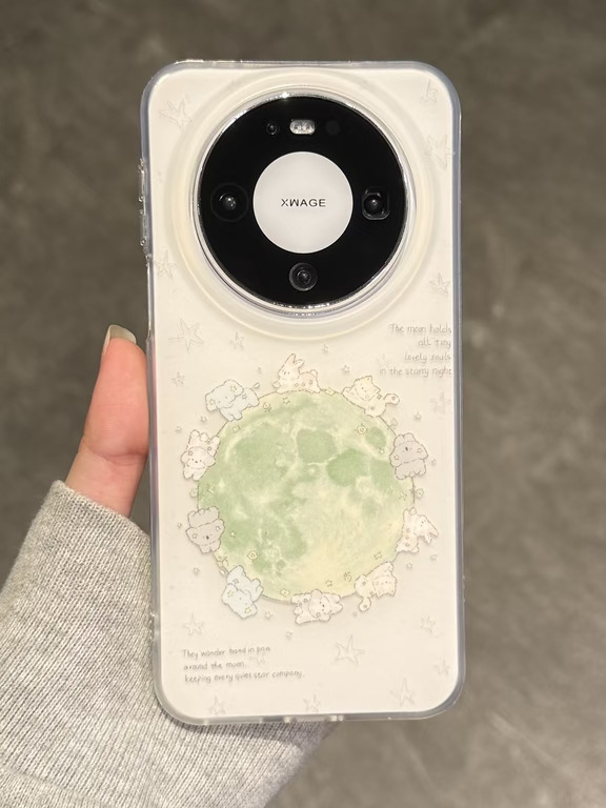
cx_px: 303
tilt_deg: -53.1
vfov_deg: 71.6
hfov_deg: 56.8
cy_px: 404
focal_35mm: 24
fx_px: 560
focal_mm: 6.76
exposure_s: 1/50
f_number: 1.78
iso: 125
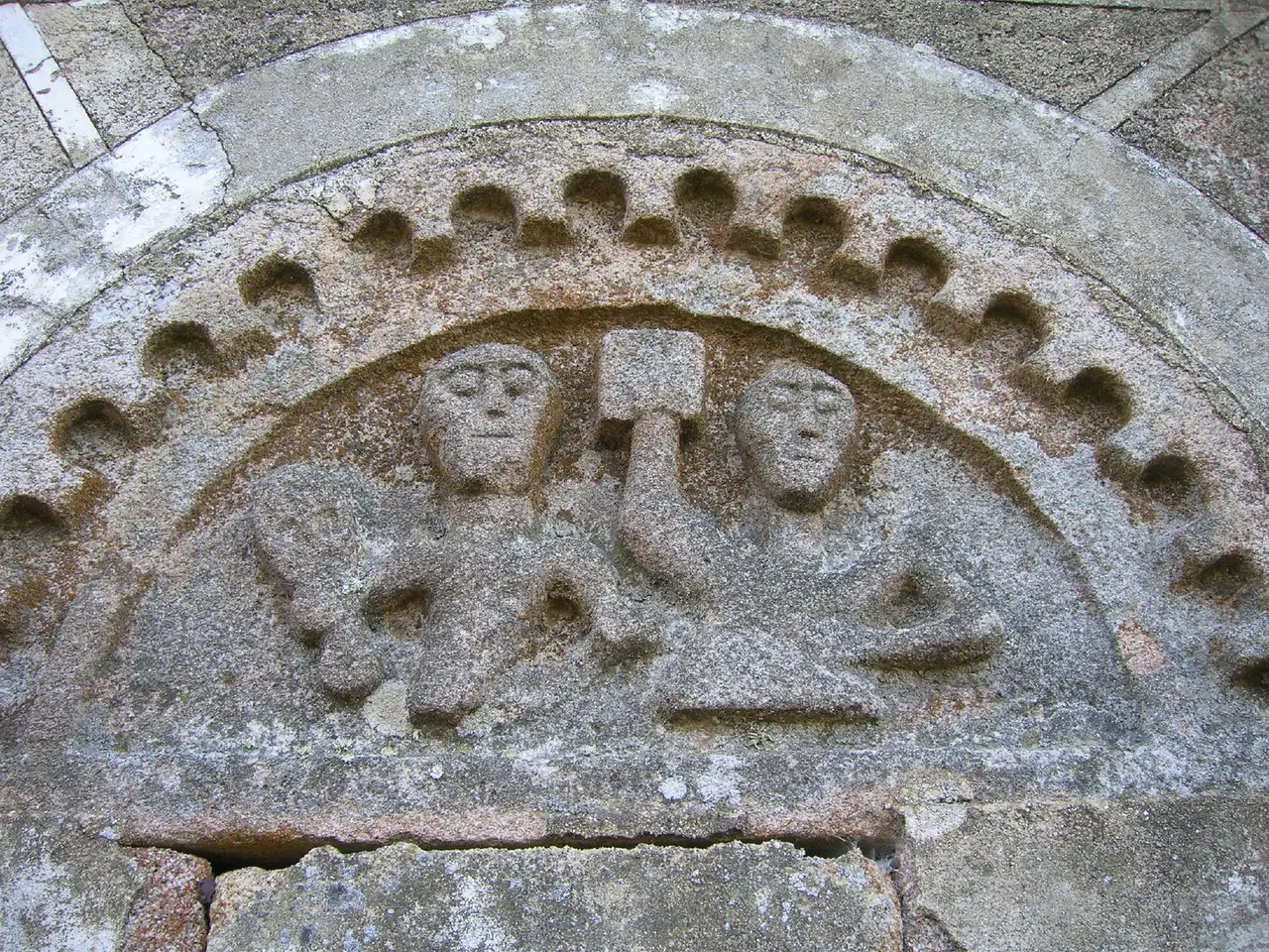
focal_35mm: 34
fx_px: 1246
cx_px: 634
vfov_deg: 41.8
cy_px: 476
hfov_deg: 54.0
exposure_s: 1/72.1
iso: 50
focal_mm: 5.7
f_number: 2.9
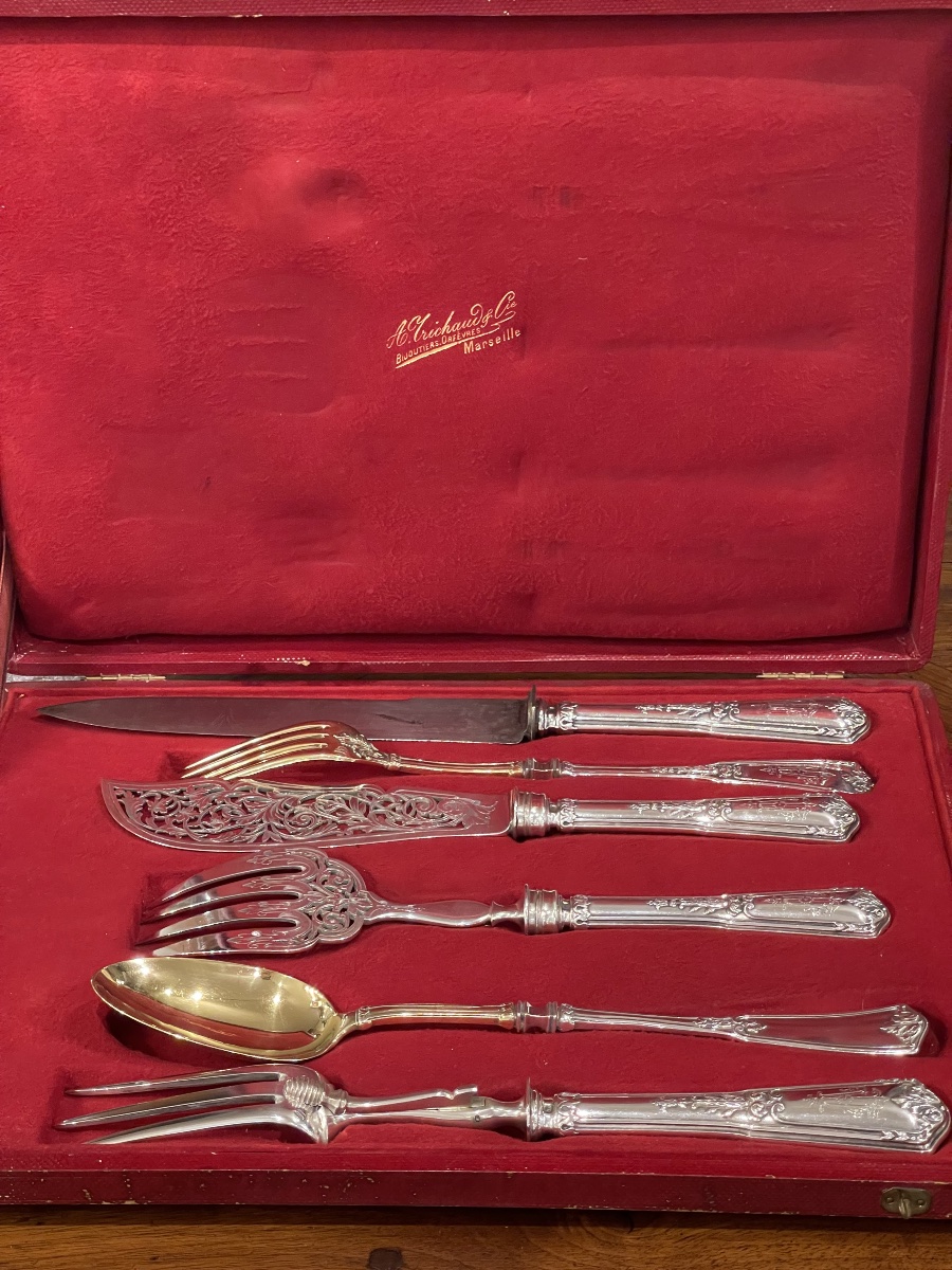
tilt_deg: -32.2
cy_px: 635
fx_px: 2347
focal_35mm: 64
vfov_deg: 30.3
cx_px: 476
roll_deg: +2.7
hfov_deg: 22.9
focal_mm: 7.5
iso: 800
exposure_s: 1/50
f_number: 2.2
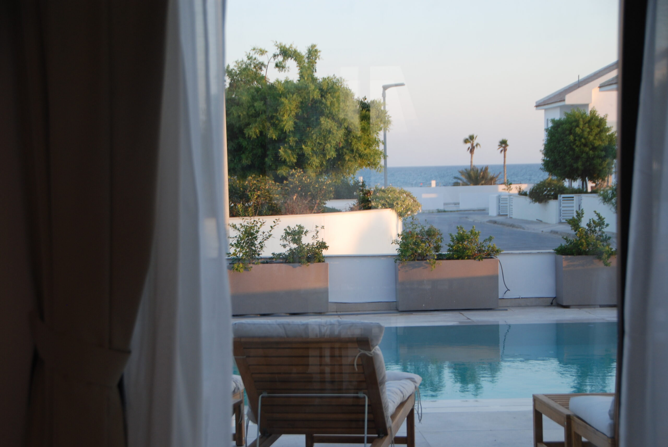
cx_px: 334
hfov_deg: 27.0
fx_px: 1393
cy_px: 224
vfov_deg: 18.2
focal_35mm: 75
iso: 200
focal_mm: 50
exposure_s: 1/80
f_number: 4.8
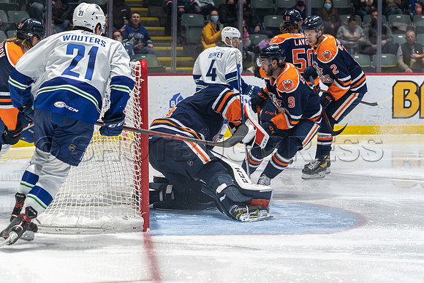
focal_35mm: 117
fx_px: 1374
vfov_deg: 11.8
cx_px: 212
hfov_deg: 17.5
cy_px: 142
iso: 1600
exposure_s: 1/640
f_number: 5
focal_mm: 111
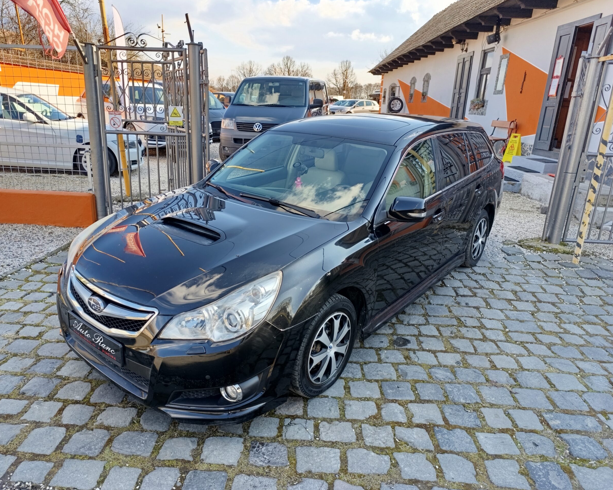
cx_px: 288
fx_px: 435
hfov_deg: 70.2
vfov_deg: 58.8
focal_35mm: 24
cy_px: 244
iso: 50
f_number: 1.6
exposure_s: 1/110
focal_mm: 6.14
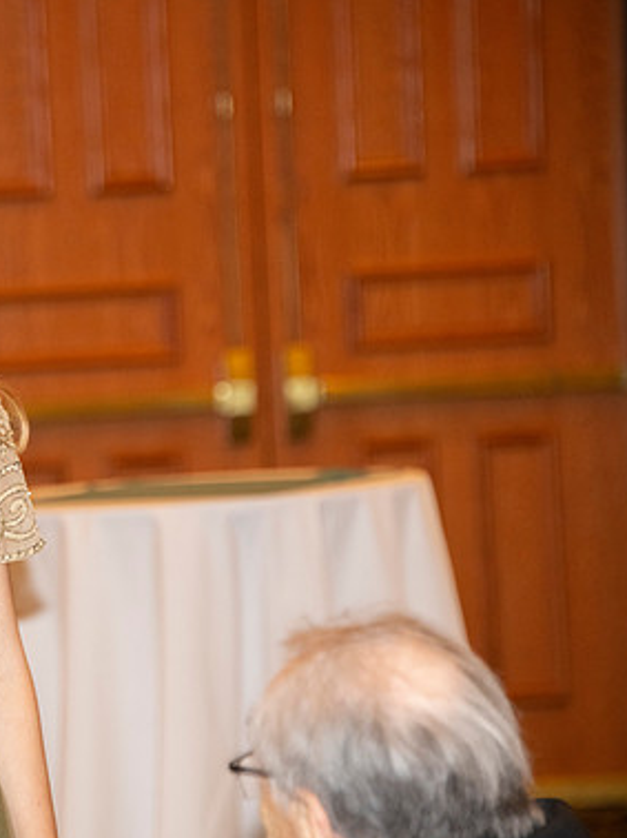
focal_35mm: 310
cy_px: 425
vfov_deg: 6.4
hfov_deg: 4.8
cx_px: 9
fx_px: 7495
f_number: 5.6
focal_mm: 210
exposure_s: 1/60
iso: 2000
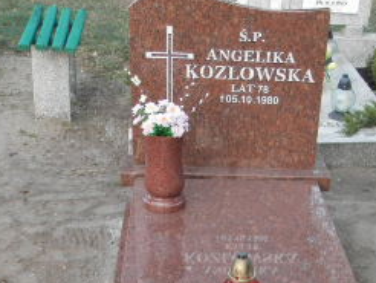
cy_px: 314
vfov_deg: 21.4
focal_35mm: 65
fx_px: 707
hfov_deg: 29.6
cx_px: 252
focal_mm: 4.5
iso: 100
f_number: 3.1
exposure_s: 1/30
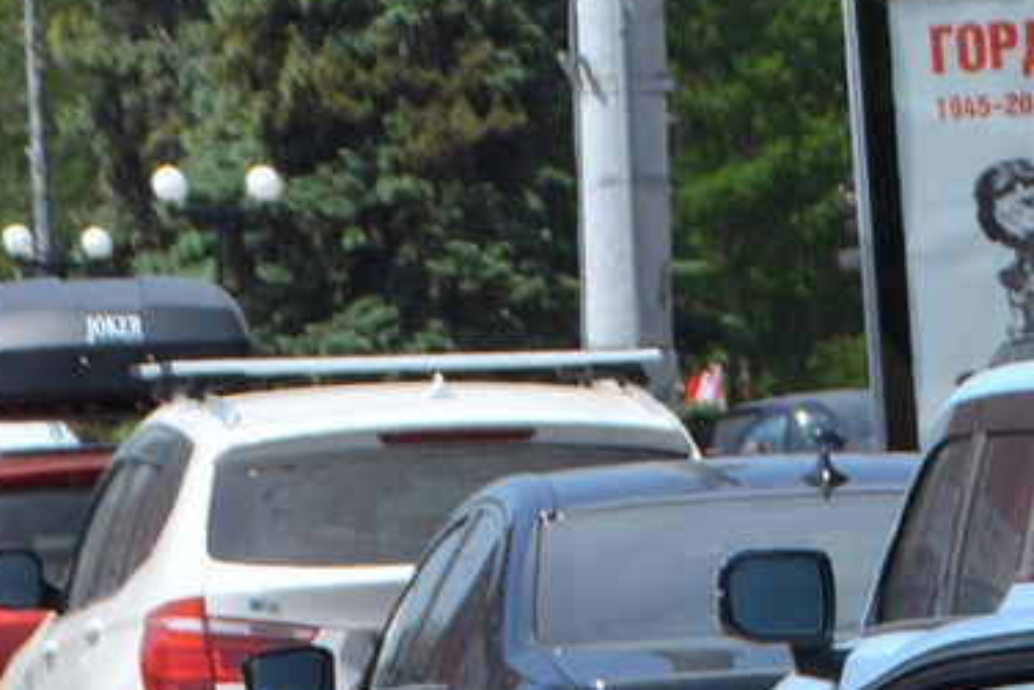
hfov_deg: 5.5
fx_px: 10659
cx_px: 1603
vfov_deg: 3.7
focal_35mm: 371
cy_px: 674
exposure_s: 1/1600
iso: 400
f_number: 6.3
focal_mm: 62
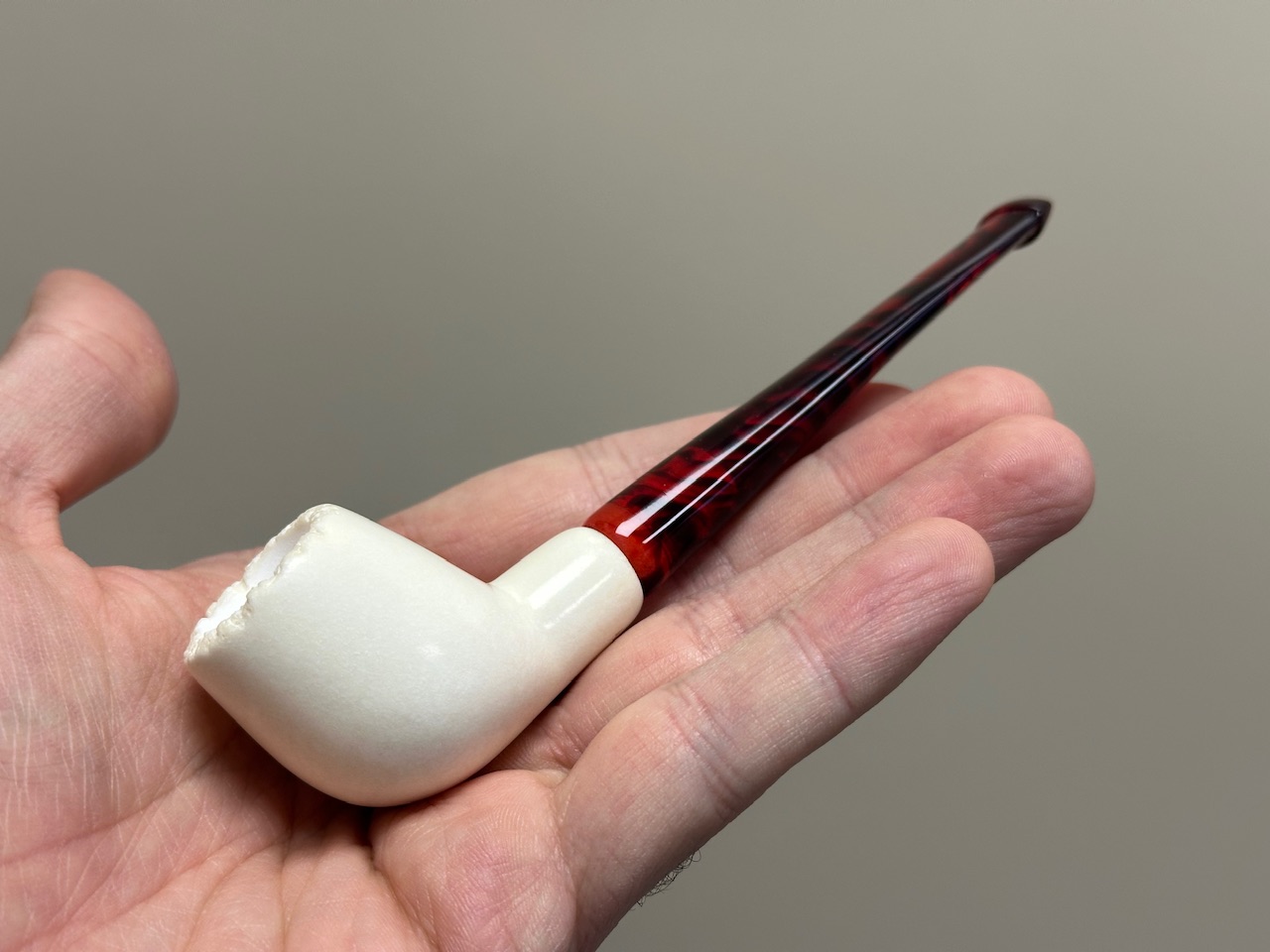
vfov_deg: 30.3
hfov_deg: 39.7
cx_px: 635
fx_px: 1761
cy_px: 476
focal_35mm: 48
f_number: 1.78
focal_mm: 6.86
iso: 80
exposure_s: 1/121
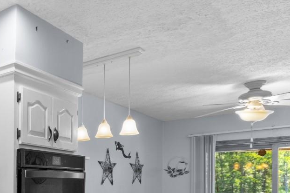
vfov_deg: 31.9
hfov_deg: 39.9
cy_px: 187
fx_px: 314
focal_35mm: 39
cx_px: -32
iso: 100
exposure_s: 1/4
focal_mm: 10
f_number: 4.5
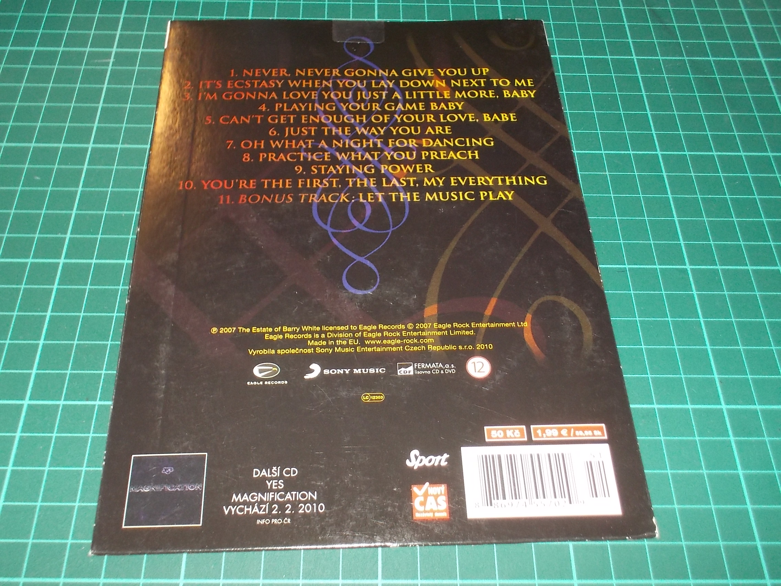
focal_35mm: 37
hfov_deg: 50.1
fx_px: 835
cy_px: 293
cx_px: 390
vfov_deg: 38.7
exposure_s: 1/30
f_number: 3.7
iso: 200
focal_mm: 5.2
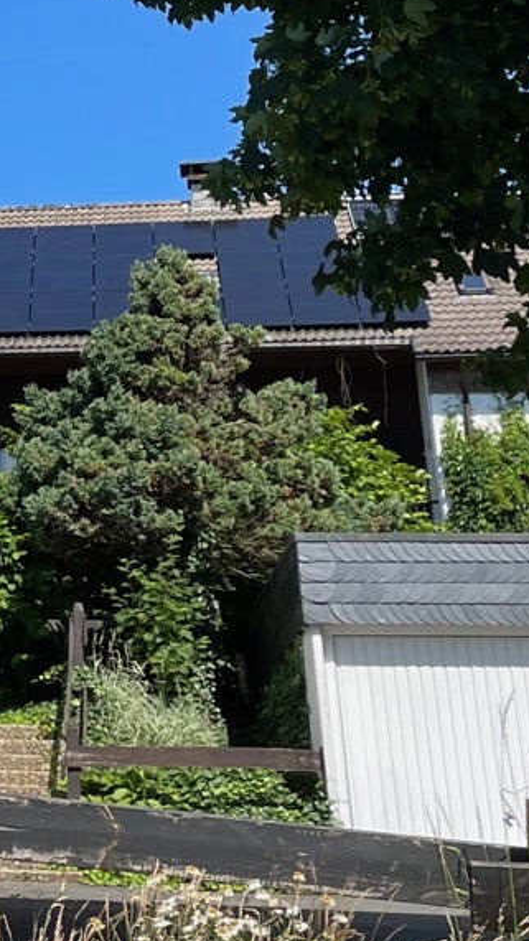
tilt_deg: +20.8
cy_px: 21
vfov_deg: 20.7
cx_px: -437
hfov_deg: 11.2
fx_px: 2495
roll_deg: -1.3
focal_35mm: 100
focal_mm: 4.2
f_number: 1.6
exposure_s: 1/2304
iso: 32
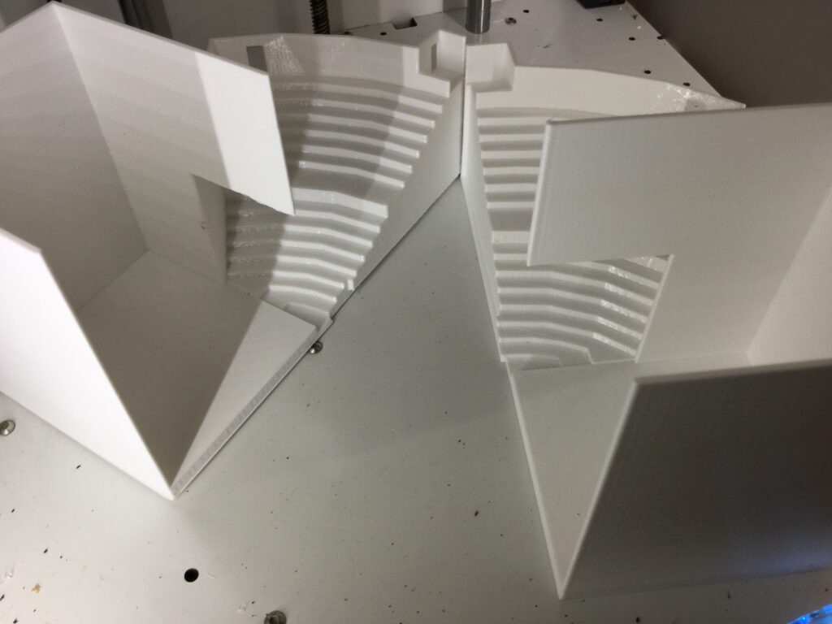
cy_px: 312
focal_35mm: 31
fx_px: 745
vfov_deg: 45.4
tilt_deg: -51.8
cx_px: 416
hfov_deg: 58.4
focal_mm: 3.3
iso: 32
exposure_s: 1/50
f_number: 2.4
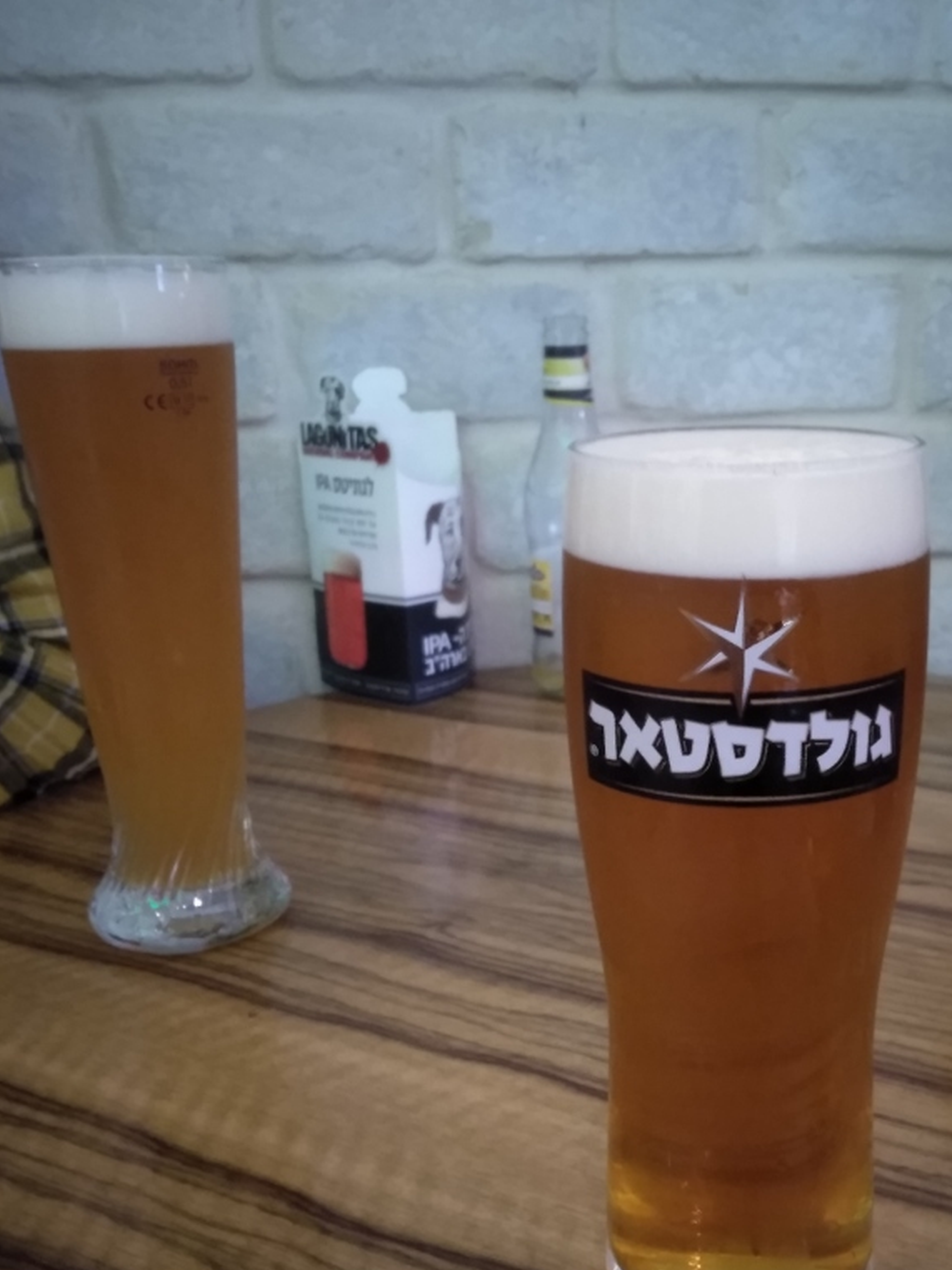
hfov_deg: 40.2
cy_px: 761
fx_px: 1283
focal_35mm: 35
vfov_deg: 52.3
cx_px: 637
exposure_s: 1/15
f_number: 2.2
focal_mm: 3.82
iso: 3200
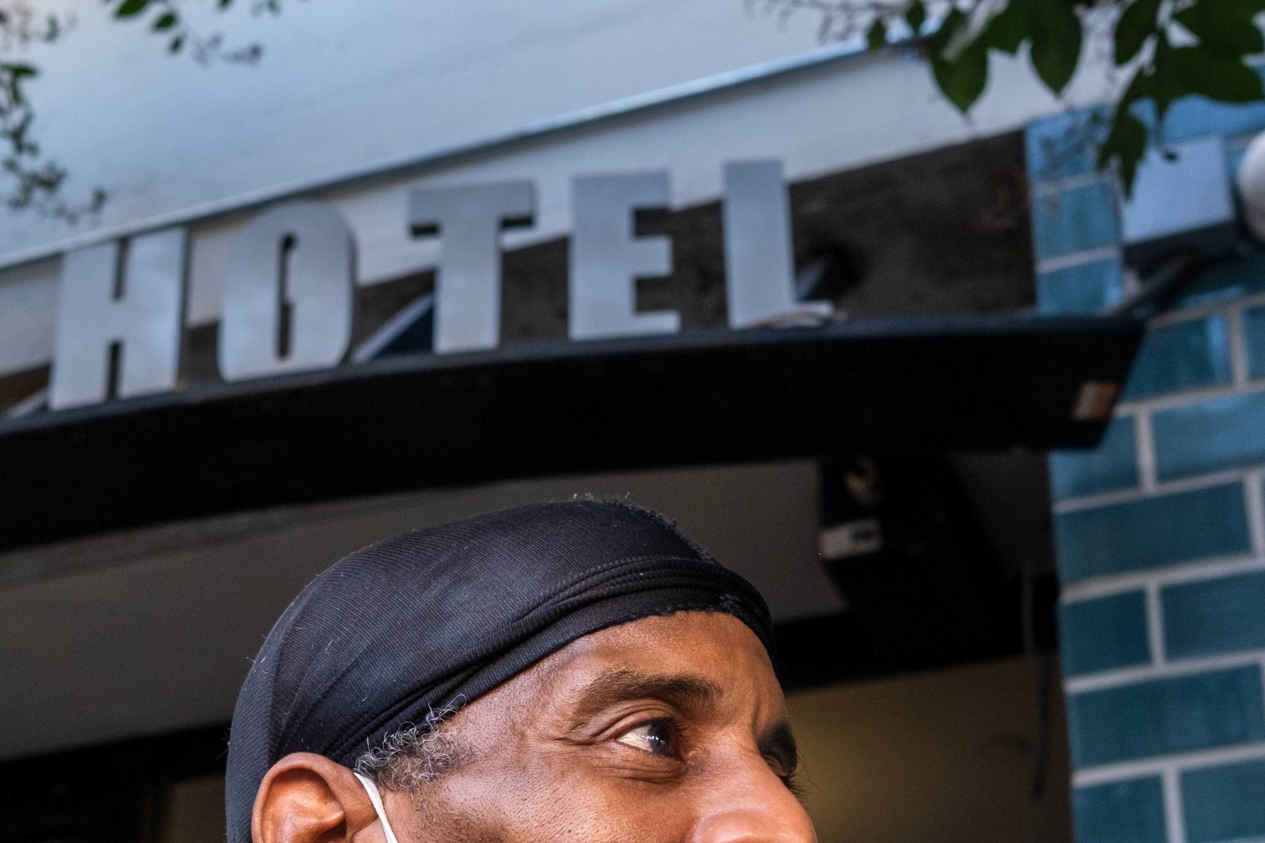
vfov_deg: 16.4
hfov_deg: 24.9
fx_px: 2846
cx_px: 387
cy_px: 900
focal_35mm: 81
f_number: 4
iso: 400
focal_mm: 23
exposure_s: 1/100
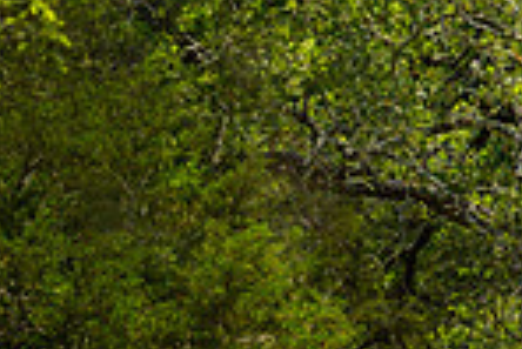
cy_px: 513
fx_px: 8824
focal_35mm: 608
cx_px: 635
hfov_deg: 3.4
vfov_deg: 2.3
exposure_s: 1/3200
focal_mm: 103.6
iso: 1600
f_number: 4.5
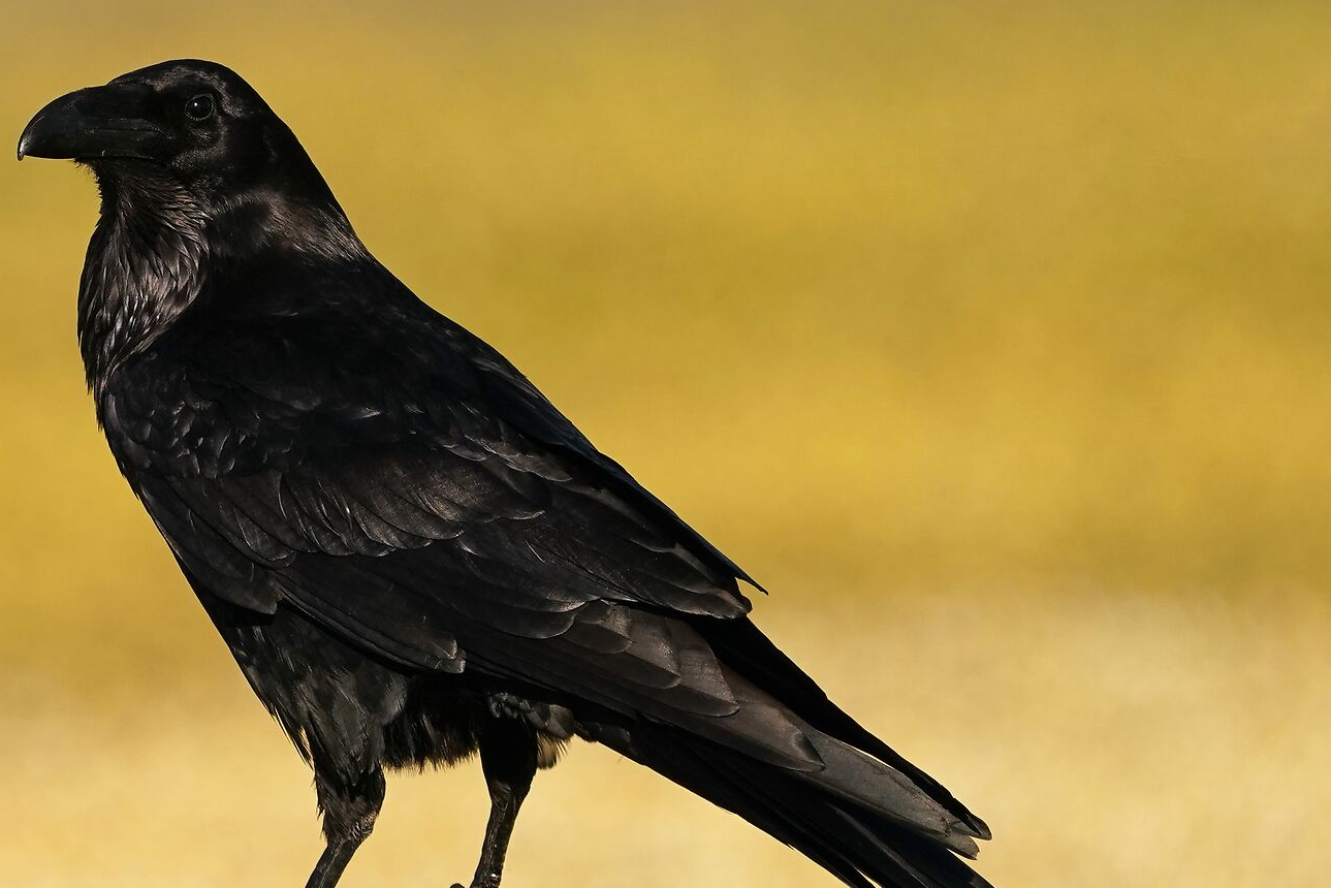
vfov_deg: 1.2
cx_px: 317
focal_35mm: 1117
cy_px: 582
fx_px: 41305
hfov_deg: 1.8
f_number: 7.1
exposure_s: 1/1600
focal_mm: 600
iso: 1000
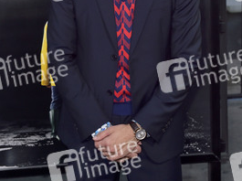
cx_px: 121
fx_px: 670
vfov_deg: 15.2
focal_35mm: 96
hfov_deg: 20.5
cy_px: 26
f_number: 6.3
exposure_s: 1/320
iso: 640
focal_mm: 66
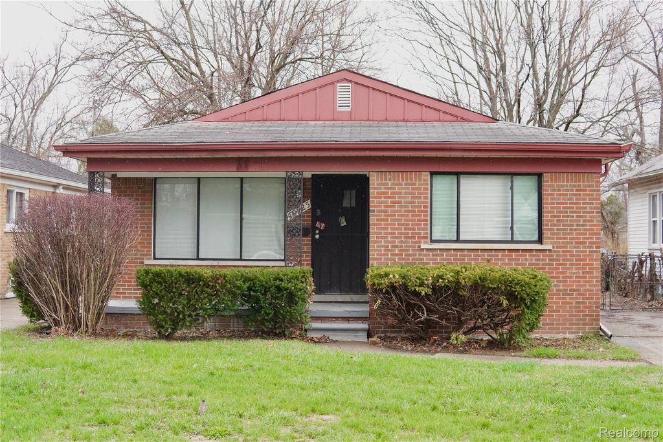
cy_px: 221
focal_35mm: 45
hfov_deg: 43.6
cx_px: 332
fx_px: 829
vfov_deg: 29.9
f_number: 4.5
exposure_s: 1/800
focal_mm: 30
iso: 1600
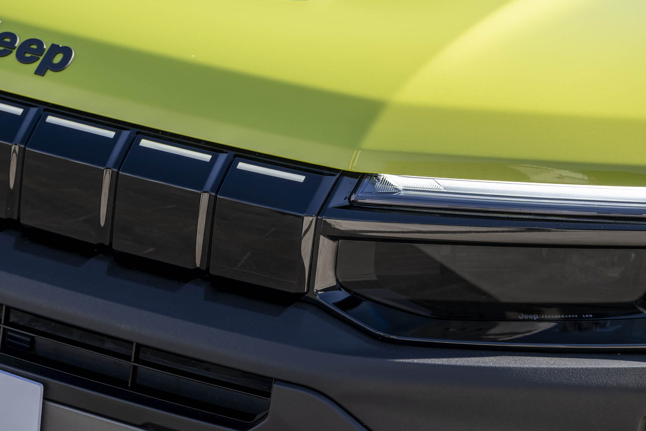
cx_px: 166
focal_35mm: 122
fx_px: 2189
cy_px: 155
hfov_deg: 16.7
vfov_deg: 11.2
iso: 100
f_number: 4.5
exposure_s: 1/320
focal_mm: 63
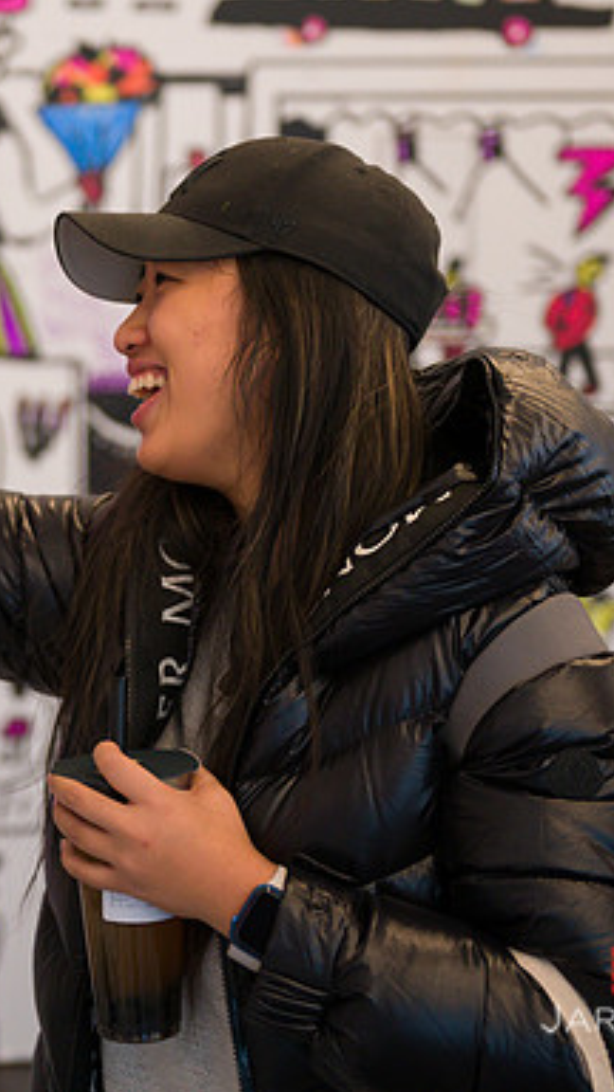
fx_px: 2518
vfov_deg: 24.5
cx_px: -11
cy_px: 546
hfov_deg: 13.7
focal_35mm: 87
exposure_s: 1/200
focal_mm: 55
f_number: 3.5
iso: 2500
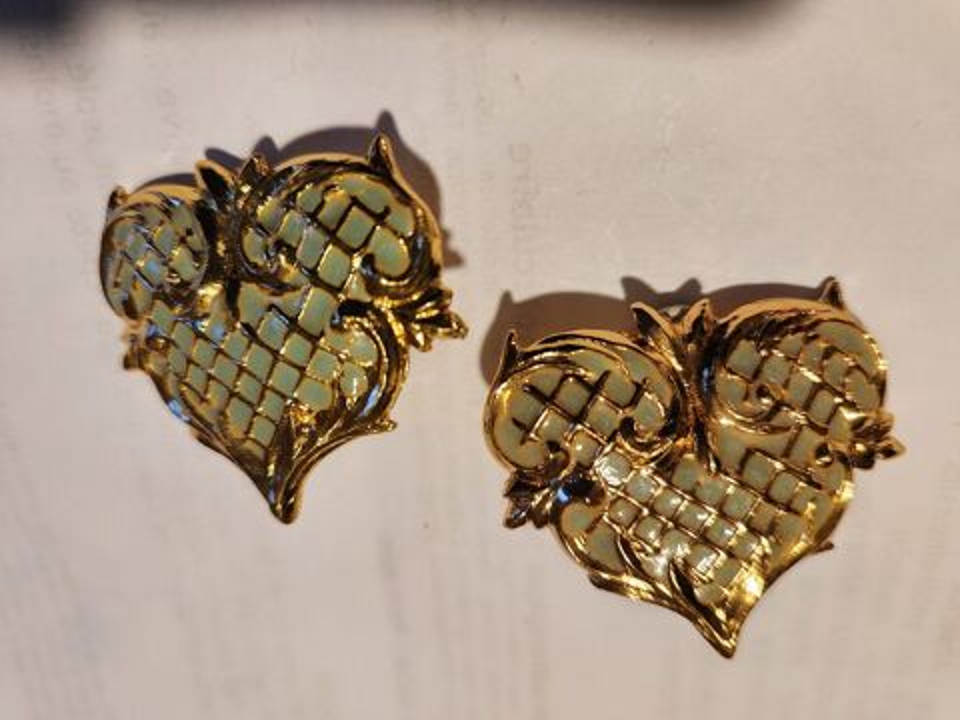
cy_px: 360
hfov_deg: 73.9
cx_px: 480
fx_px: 638
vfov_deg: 58.9
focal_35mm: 23
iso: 320
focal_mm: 5.4
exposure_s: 1/100
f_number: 1.8
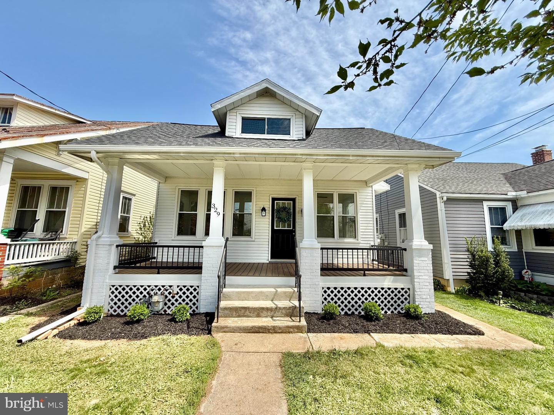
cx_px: 277
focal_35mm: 14
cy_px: 208
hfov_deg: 102.1
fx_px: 224
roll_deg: -0.9
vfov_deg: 85.7
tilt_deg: +8.1
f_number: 2.2
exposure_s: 1/970
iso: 50
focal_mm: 2.22
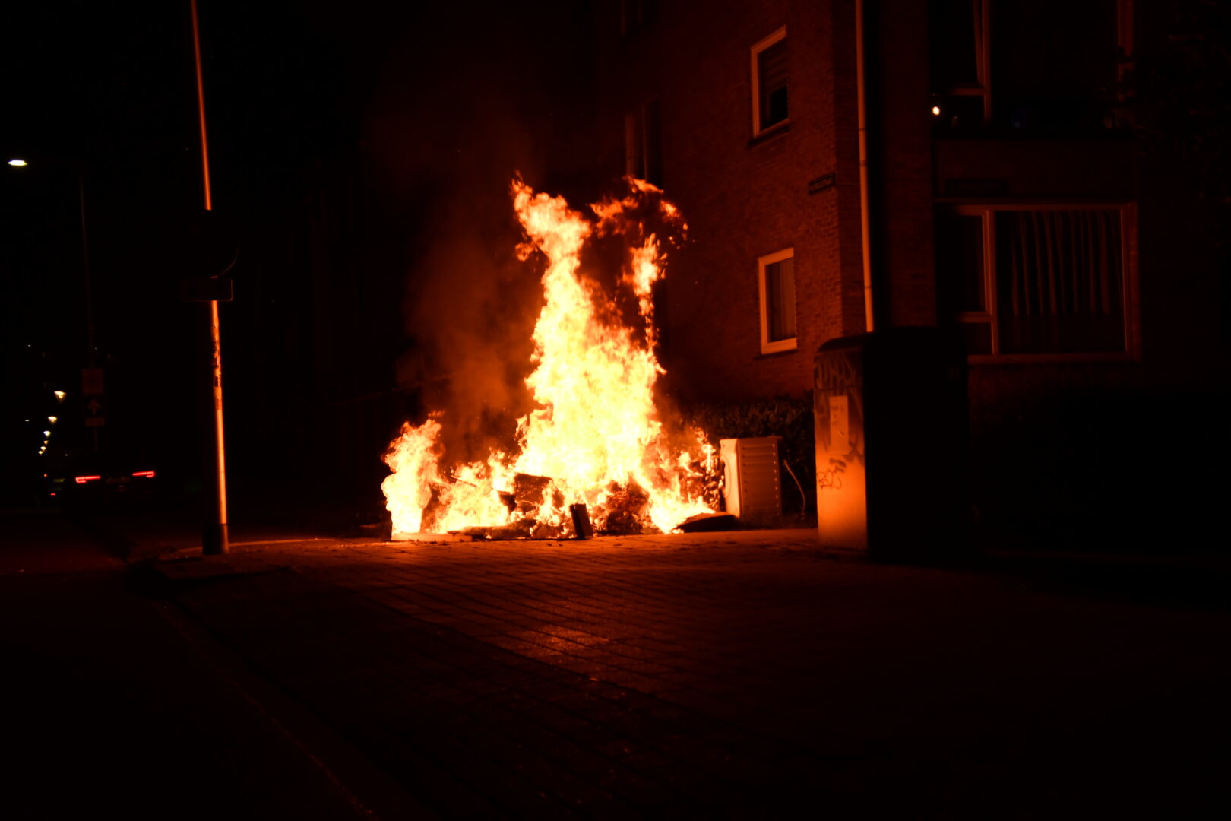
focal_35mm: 52
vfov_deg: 26.0
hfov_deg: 38.2
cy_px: 410
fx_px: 1778
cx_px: 616
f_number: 4.5
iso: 400
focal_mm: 35
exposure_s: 1/250
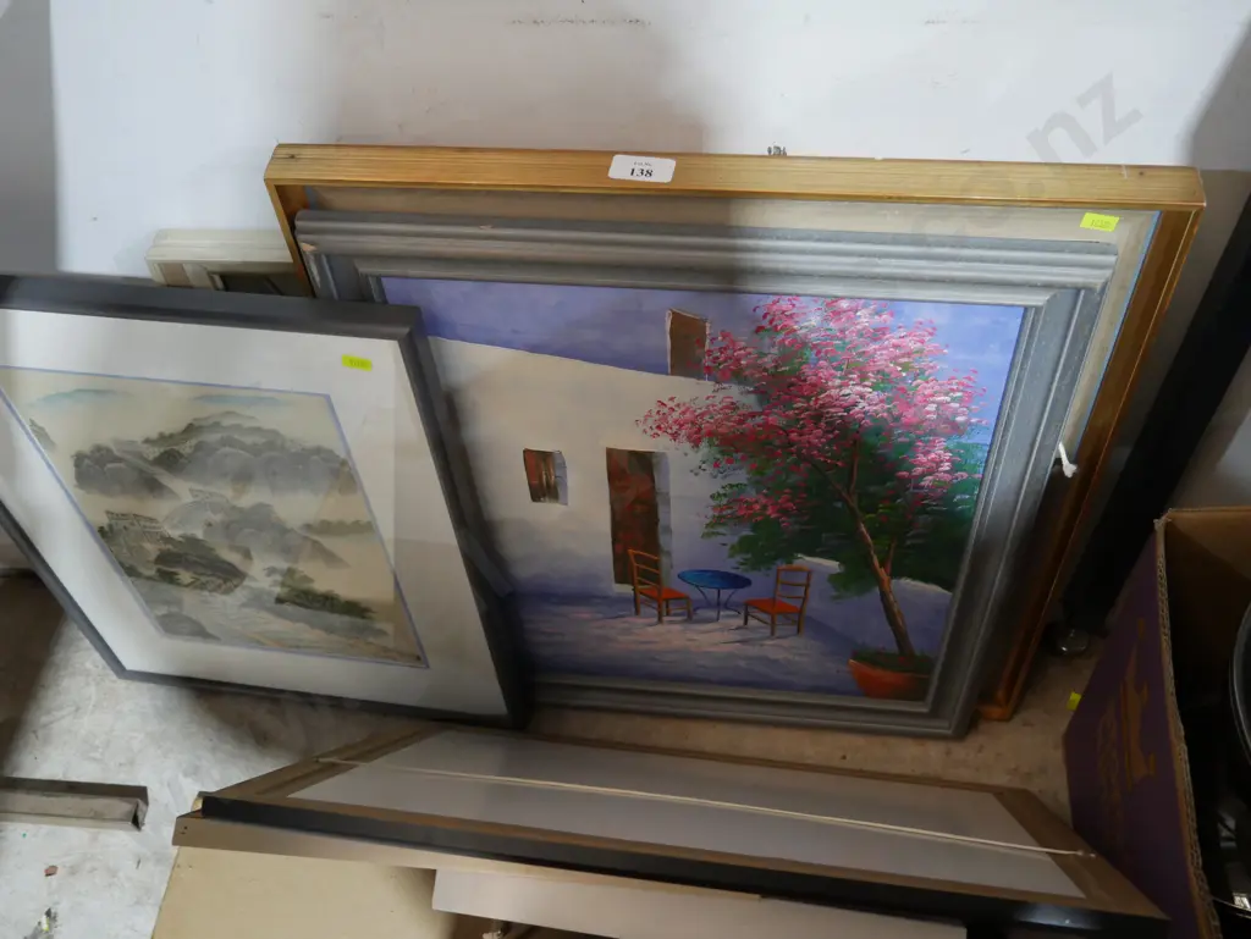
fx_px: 1302
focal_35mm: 36
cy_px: 470
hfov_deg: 51.3
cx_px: 626
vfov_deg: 39.7
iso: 1600
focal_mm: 18
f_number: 4
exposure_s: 1/60
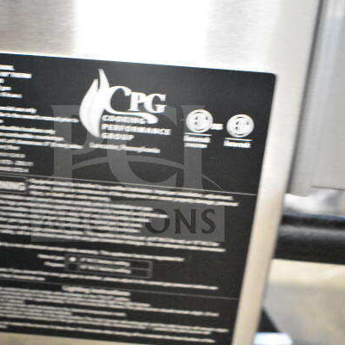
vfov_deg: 37.8
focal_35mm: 45
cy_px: 173
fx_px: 503
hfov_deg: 37.6
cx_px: 127
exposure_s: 1/40
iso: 18000
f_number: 3.8
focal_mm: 23
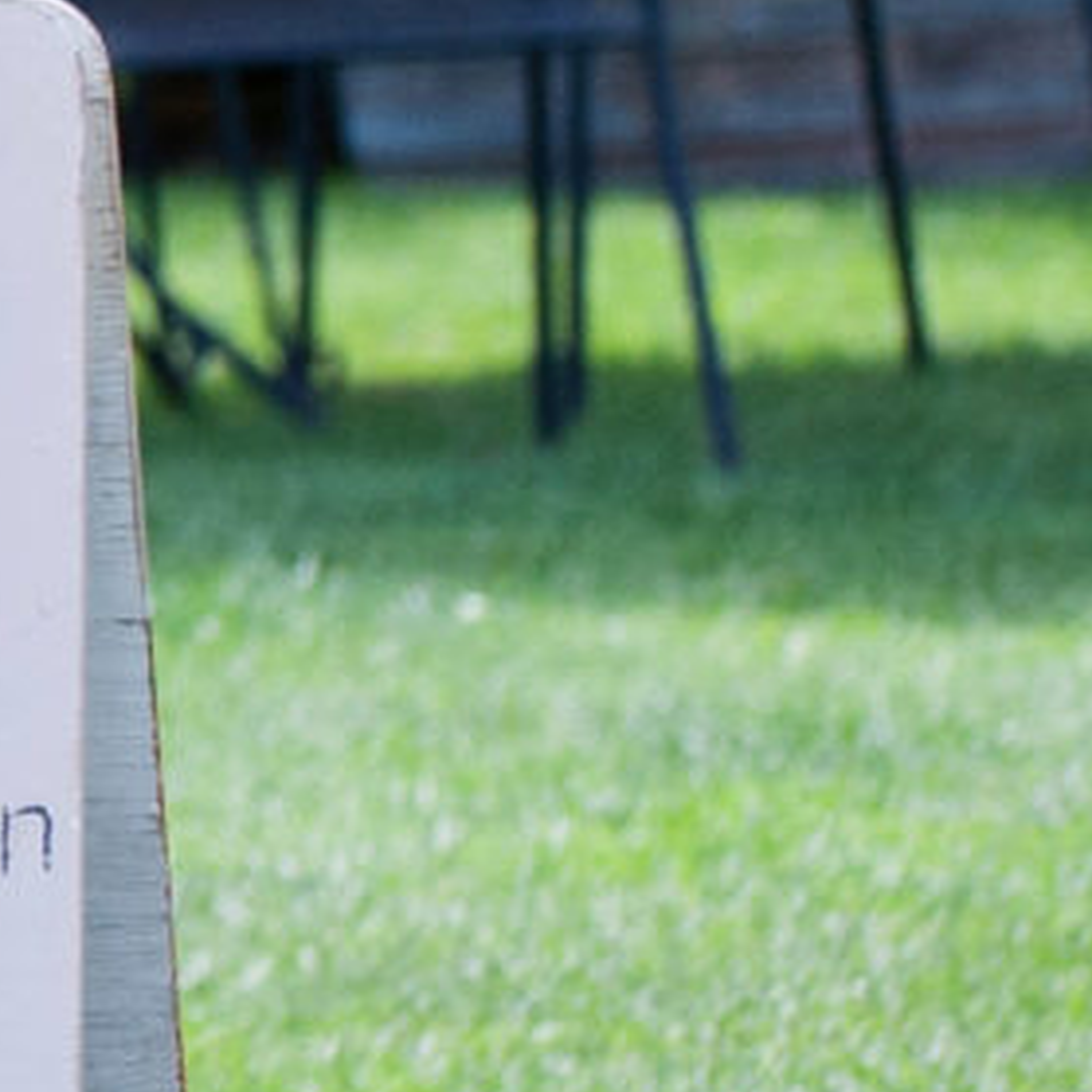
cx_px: -1910
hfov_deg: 1.9
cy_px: -374
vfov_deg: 1.9
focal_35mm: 935
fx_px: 33370
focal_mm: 120
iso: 400
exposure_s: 1/1600
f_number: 4.5
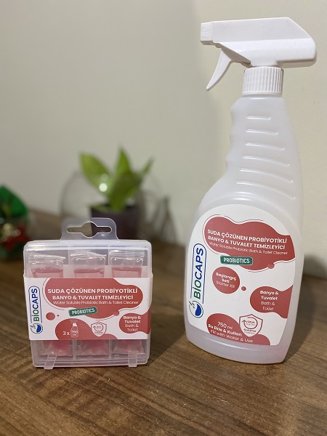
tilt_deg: -14.1
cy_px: 218
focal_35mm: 26
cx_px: 164
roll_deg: -1.8
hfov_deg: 53.1
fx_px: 327
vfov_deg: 67.3
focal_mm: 4.25
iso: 400
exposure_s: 1/50
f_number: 1.8
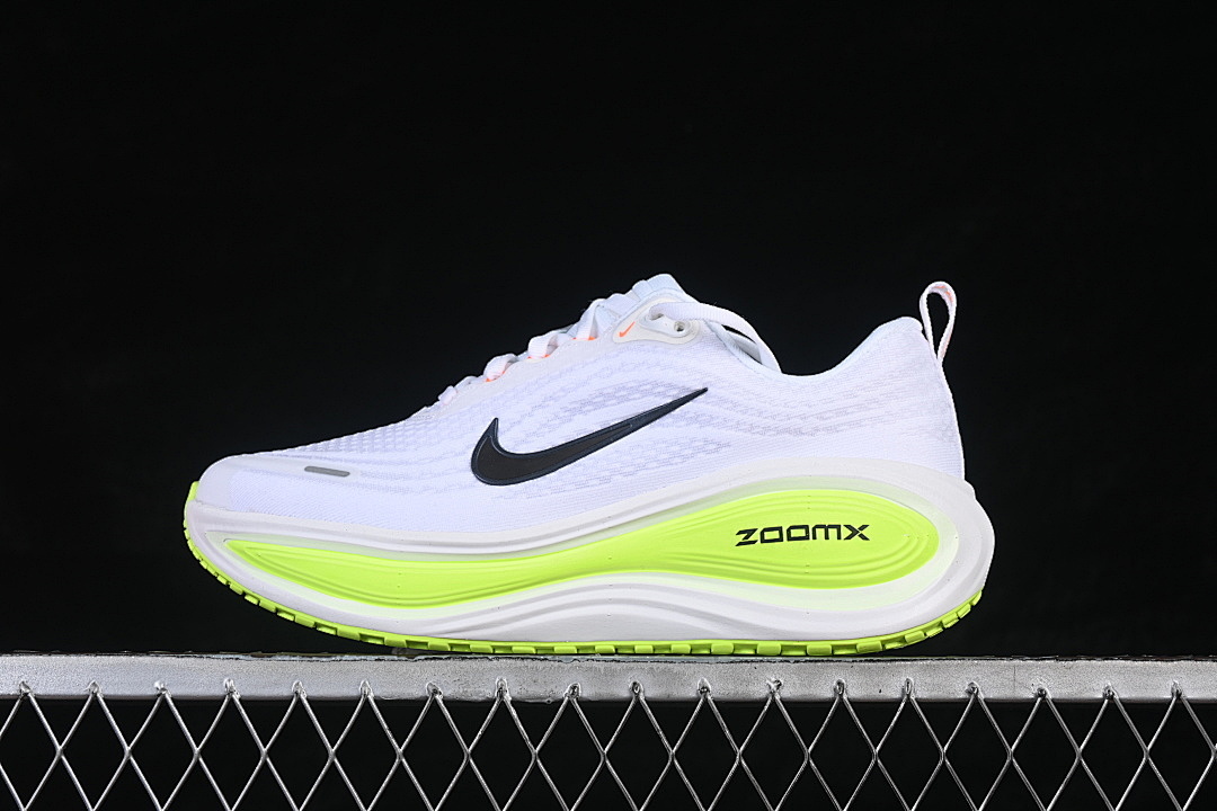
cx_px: 608
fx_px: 2535
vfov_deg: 18.2
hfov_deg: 27.0
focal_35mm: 75
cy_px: 406
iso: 160
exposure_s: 1/80
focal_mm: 50
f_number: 8
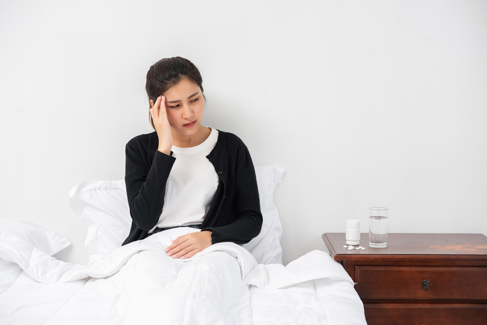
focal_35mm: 85
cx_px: 244
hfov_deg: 23.9
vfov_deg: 16.1
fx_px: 1150
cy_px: 162
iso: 100
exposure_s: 1/200
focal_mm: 85
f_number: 2.8
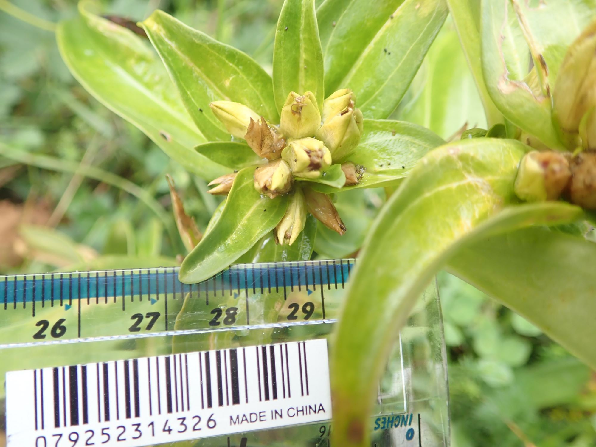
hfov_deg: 60.0
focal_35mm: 30
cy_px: 224
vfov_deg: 46.8
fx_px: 517
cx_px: 298
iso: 125
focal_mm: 5.5
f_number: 2.3
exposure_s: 1/125
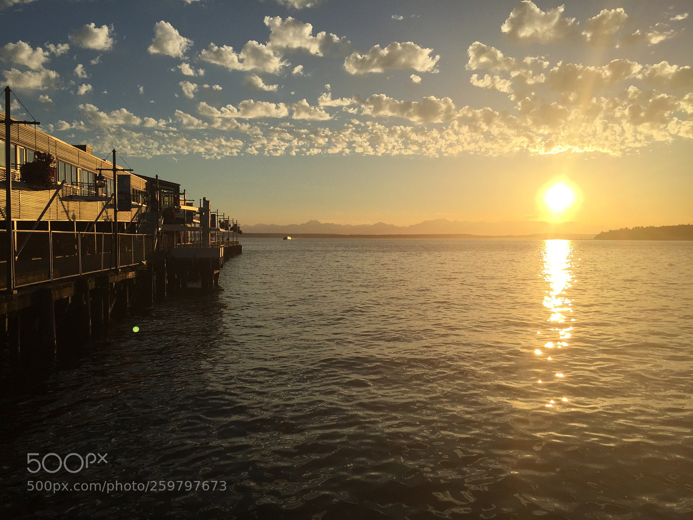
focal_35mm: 29
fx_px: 581
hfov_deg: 61.7
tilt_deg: -1.8
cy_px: 260
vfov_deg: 48.2
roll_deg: +0.6
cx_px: 346
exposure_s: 1/4405
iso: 32
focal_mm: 4.15
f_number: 2.2
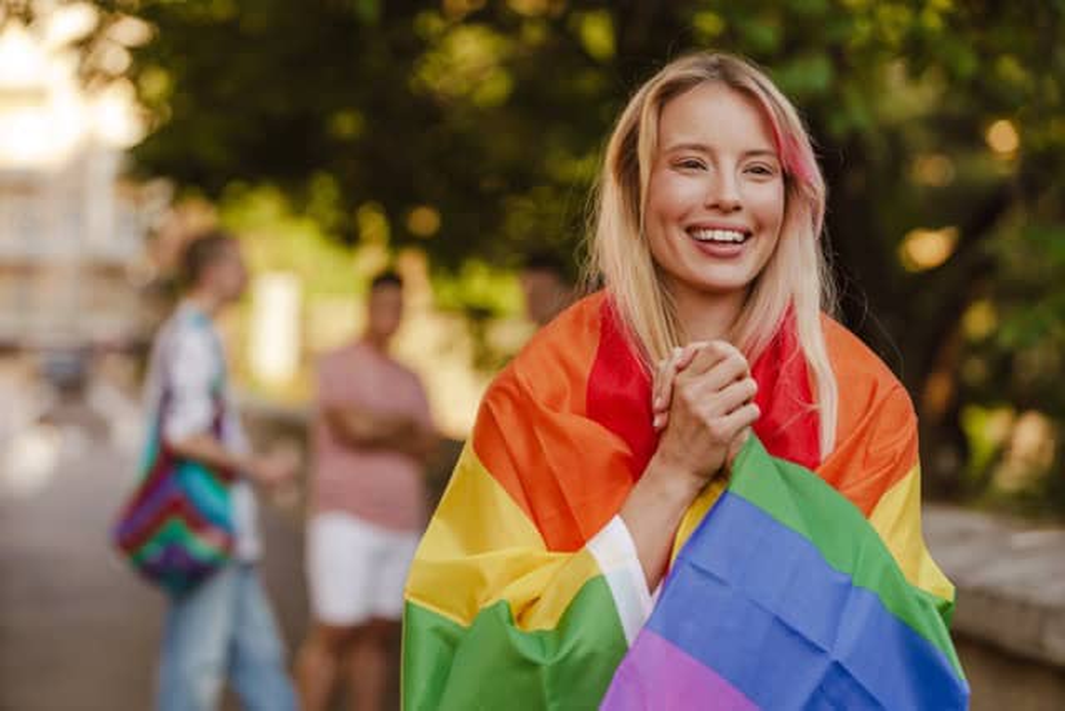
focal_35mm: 88
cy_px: 356
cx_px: 532
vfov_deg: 15.5
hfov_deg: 23.1
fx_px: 2604
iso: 320
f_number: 3.2
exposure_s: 1/500
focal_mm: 88
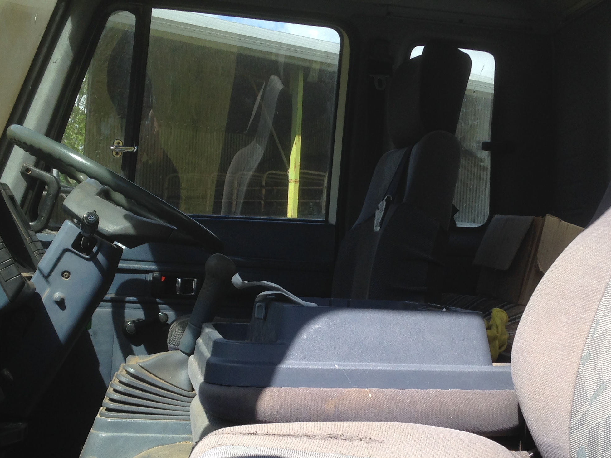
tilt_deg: -1.7
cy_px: 260
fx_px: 971
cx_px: 334
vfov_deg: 26.5
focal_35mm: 55
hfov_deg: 34.9
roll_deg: -1.8
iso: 50
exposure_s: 1/742
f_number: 2.4
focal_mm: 4.12
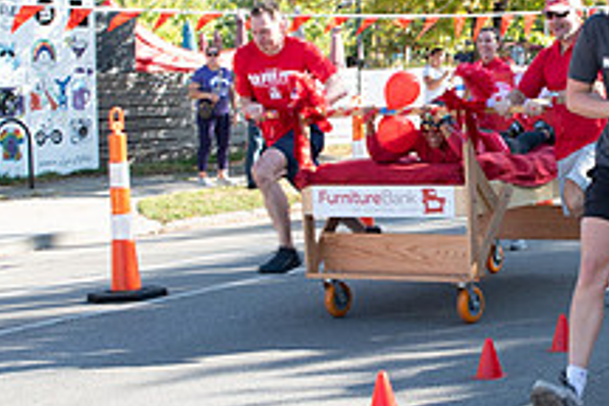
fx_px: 1522
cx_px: 632
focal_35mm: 90
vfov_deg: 15.2
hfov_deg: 21.7
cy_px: 217
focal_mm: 24
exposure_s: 1/200
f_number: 7.1
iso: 500
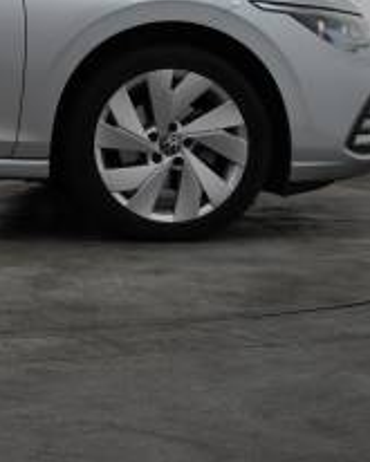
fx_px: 1763
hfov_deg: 11.3
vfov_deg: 14.7
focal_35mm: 129
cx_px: -258
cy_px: -9
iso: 800
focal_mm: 44.3
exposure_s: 1/160
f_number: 4
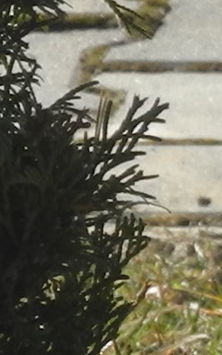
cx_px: 1637
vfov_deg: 1.8
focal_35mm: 1175
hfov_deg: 1.1
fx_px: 11374
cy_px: 165
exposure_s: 1/500
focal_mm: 25.4
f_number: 4.5
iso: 100
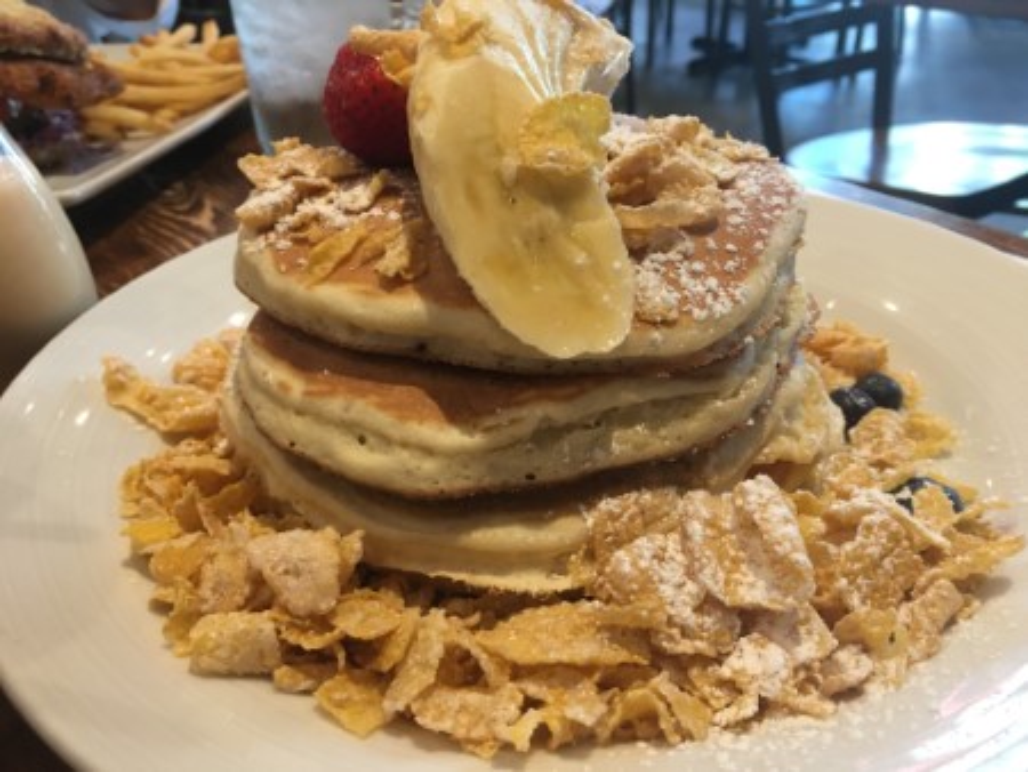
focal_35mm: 29
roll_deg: +0.7
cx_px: 514
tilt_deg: -32.1
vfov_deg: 48.3
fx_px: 862
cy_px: 386
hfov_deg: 61.6
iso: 100
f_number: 2.2
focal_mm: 4.15
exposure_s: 1/30
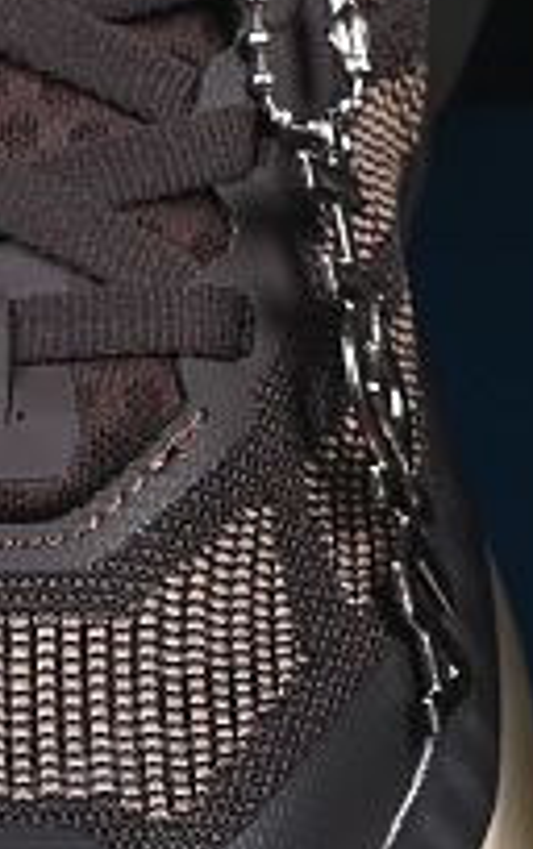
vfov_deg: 5.2
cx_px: 579
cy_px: 300
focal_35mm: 404
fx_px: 9363
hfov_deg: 3.3
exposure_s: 1/60
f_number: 7.1
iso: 160
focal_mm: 50
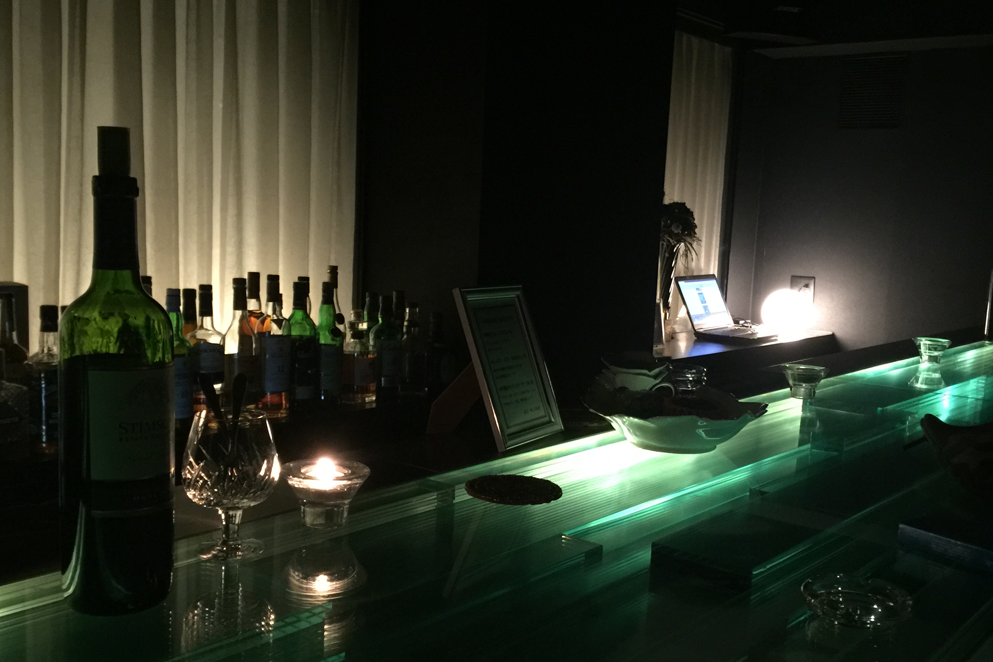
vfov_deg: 35.9
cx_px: 532
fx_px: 1021
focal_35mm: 37
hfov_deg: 51.8
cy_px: 370
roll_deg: -4.1
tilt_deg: -7.9
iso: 160
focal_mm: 4.15
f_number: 2.2
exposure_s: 1/4
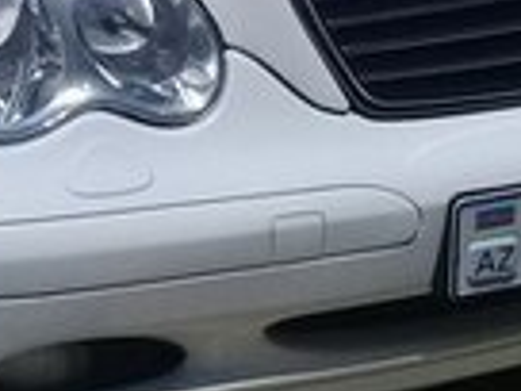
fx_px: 2258
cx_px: 42
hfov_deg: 13.0
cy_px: -148
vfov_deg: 9.7
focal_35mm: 150
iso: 50
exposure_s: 1/5025
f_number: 2.2
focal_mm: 3.3
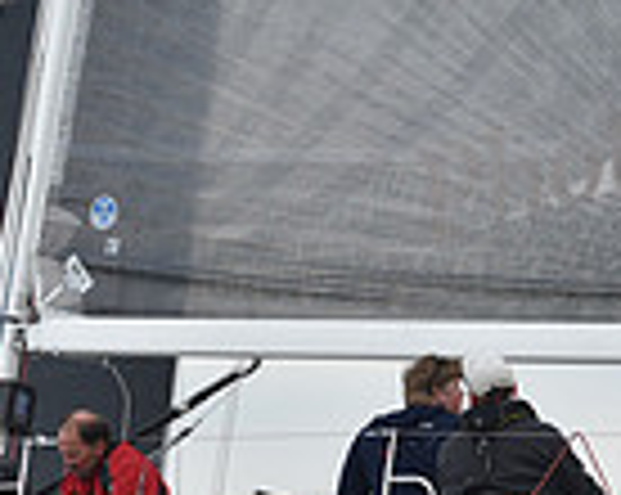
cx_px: 189
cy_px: 421
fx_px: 5065
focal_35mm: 276
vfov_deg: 5.6
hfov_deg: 7.0
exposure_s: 1/640
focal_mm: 70
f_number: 2.8
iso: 500
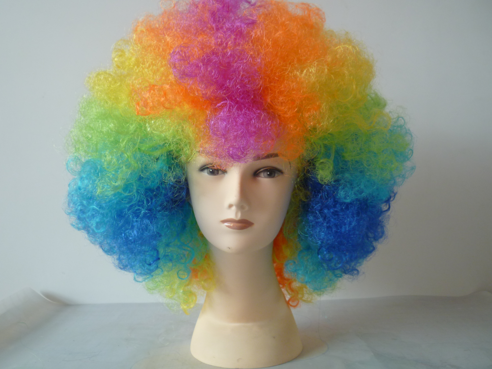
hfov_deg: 52.6
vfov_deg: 40.7
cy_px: 184
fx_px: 497
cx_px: 246
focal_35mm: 35
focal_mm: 5.5
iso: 125
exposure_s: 1/30
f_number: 2.8
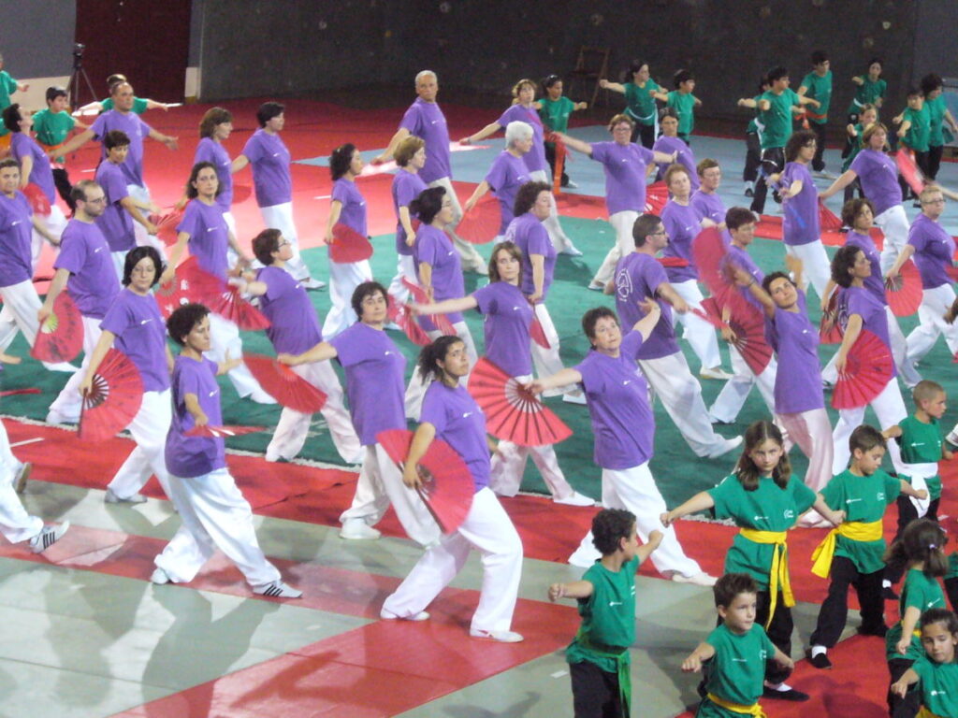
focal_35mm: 143
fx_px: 3958
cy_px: 359
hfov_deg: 13.8
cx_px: 479
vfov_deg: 10.4
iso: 320
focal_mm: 17.2
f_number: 3.5
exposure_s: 1/30
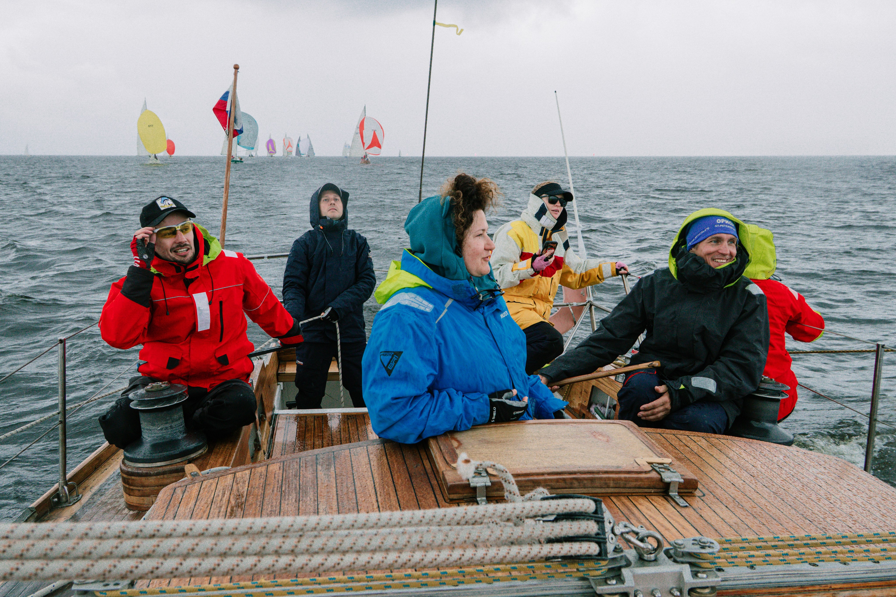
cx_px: 426
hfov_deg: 61.6
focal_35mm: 30
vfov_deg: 43.4
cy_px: 301
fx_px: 751
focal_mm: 17
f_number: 4.5
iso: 200
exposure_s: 1/400
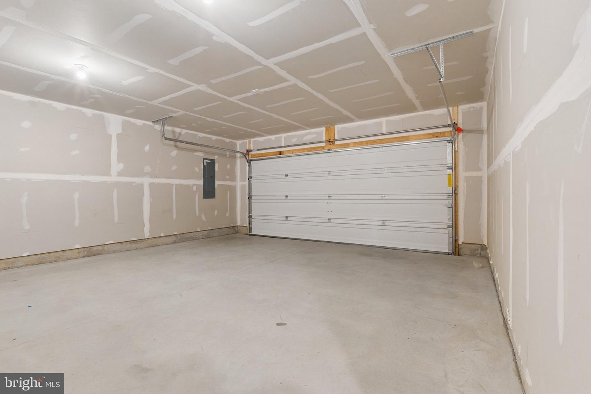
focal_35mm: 16
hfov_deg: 95.0
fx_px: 271
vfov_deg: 72.1
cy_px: 197
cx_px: 296
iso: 400
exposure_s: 1/2
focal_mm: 11
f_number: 8
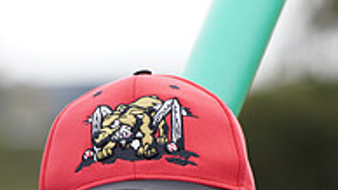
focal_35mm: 625
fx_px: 5600
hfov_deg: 3.5
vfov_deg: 1.9
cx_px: 189
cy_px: 343
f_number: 5.6
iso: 100
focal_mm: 200
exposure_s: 1/250
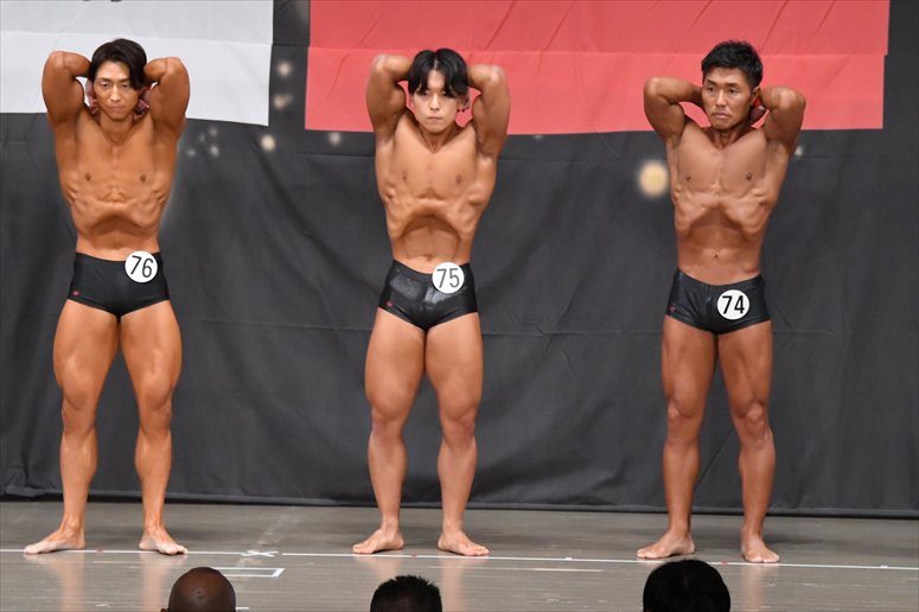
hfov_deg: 9.2
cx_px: 460
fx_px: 5741
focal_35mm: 225
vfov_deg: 6.1
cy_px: 306
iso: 6400
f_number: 5.6
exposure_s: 1/400
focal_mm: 150
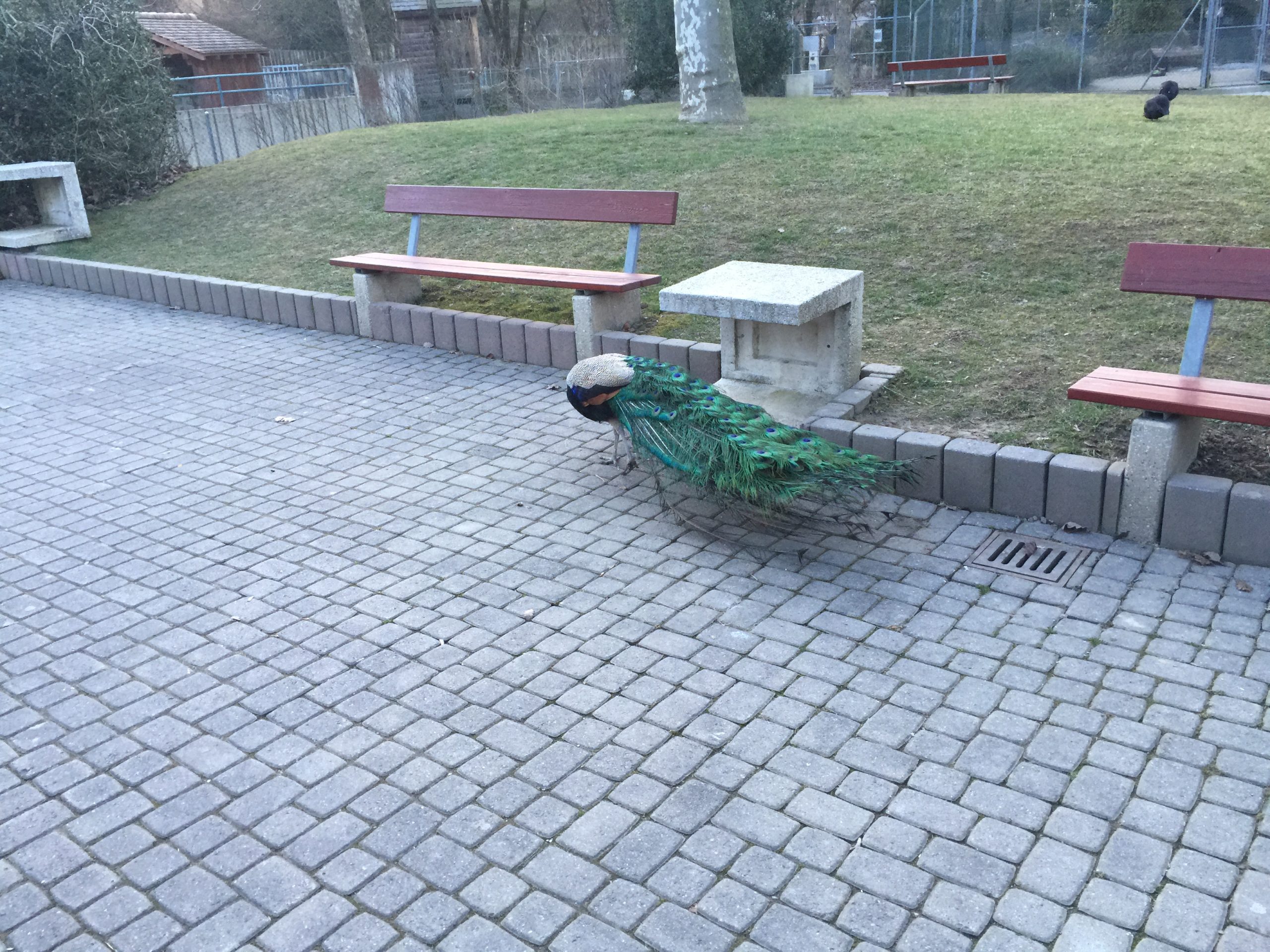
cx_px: 635
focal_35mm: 29
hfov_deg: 61.7
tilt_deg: -21.1
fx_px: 1064
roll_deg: +4.0
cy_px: 476
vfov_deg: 48.2
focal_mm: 4.15
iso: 50
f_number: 2.2
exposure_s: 1/30
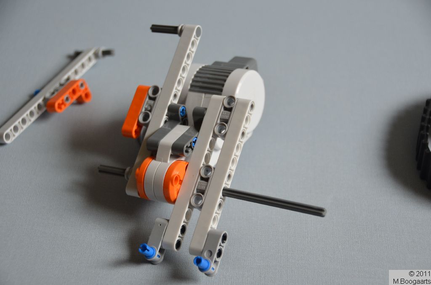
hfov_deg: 24.2
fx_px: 1003
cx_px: 216
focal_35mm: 84
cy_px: 142
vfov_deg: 16.2
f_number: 5.6
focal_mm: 56
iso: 400
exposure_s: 1/125
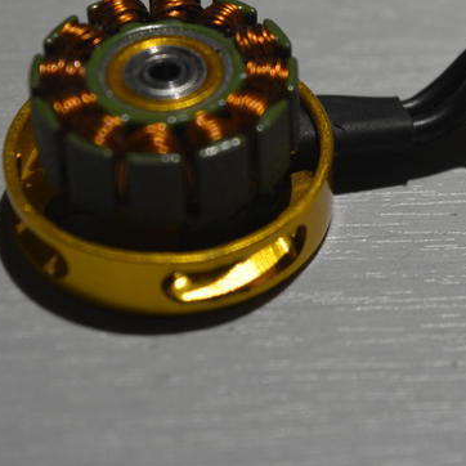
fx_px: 2574
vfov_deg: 10.3
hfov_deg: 10.2
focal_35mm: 169
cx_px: 583
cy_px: 55
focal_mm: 48
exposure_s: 1/60
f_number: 5.6
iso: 500
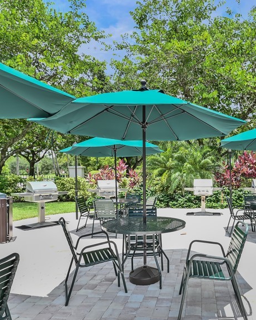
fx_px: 237
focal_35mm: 25
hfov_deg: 55.7
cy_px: 197
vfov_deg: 67.2
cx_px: 169
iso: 160
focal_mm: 14
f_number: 11
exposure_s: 1/80
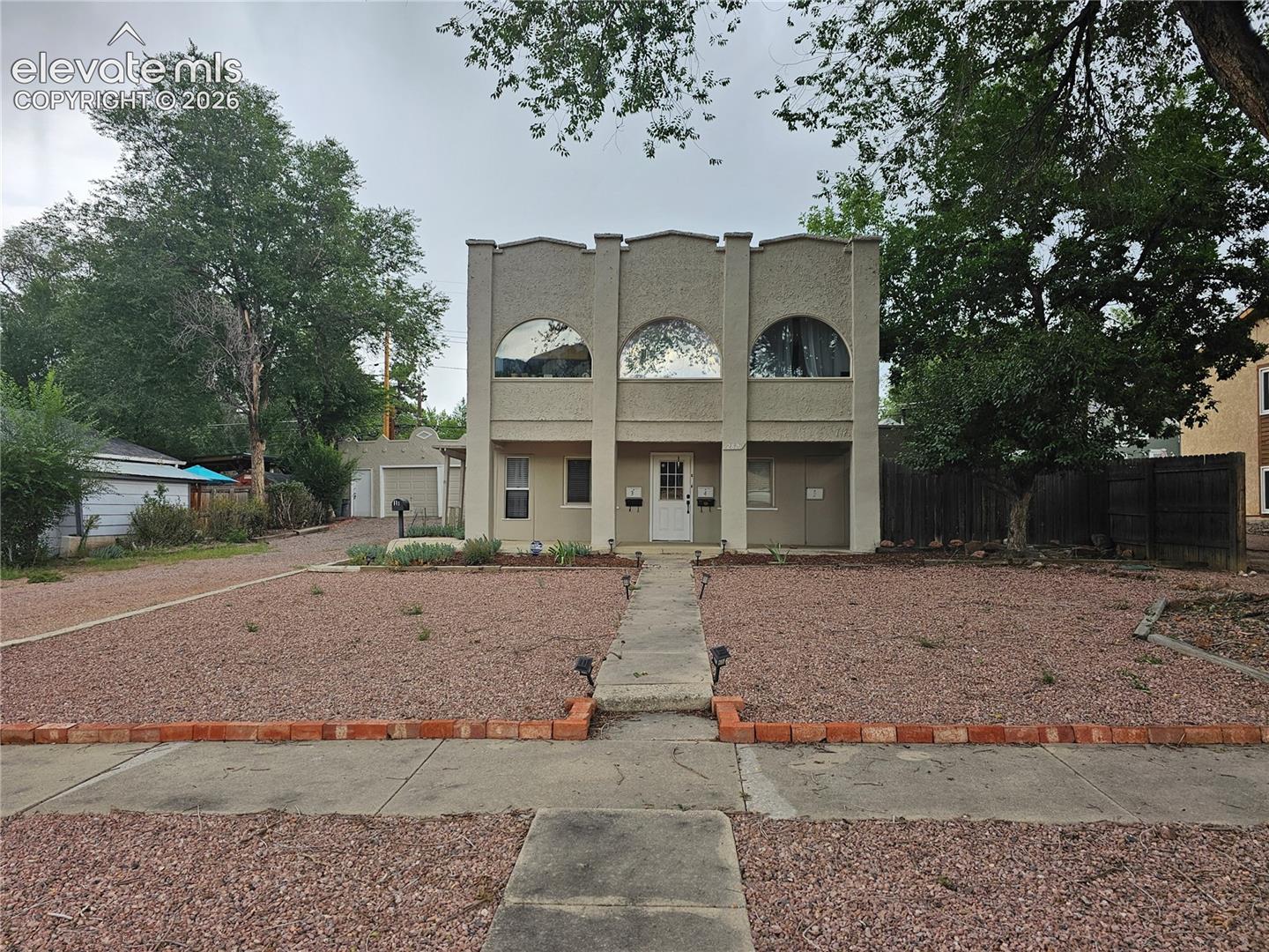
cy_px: 476
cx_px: 634
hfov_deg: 73.9
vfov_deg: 58.9
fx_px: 843
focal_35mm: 23
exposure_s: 1/180
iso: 20
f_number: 1.7
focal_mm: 6.3
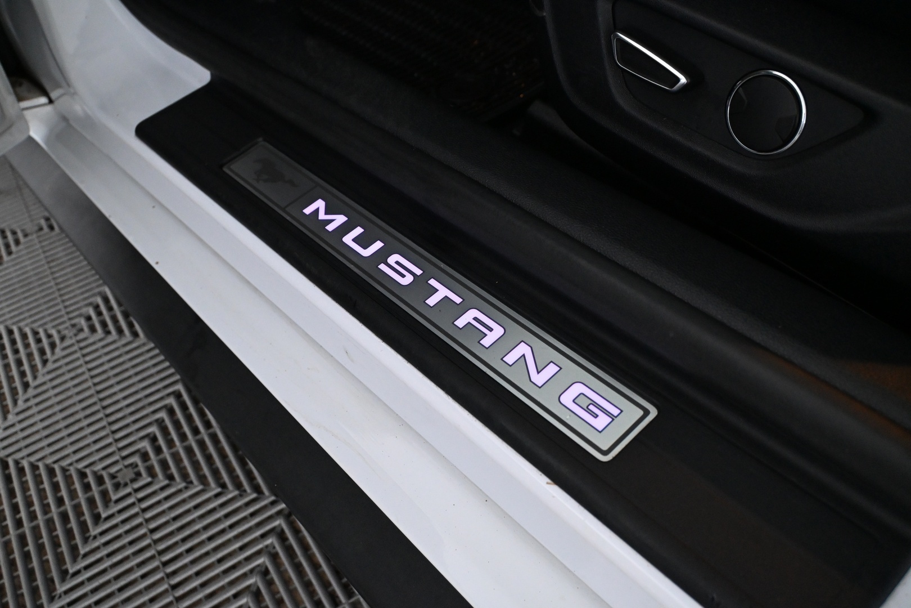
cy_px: 304
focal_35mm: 32
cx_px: 456
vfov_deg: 41.7
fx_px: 797
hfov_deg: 59.5
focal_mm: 21
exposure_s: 1/80
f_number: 4.5
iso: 4000
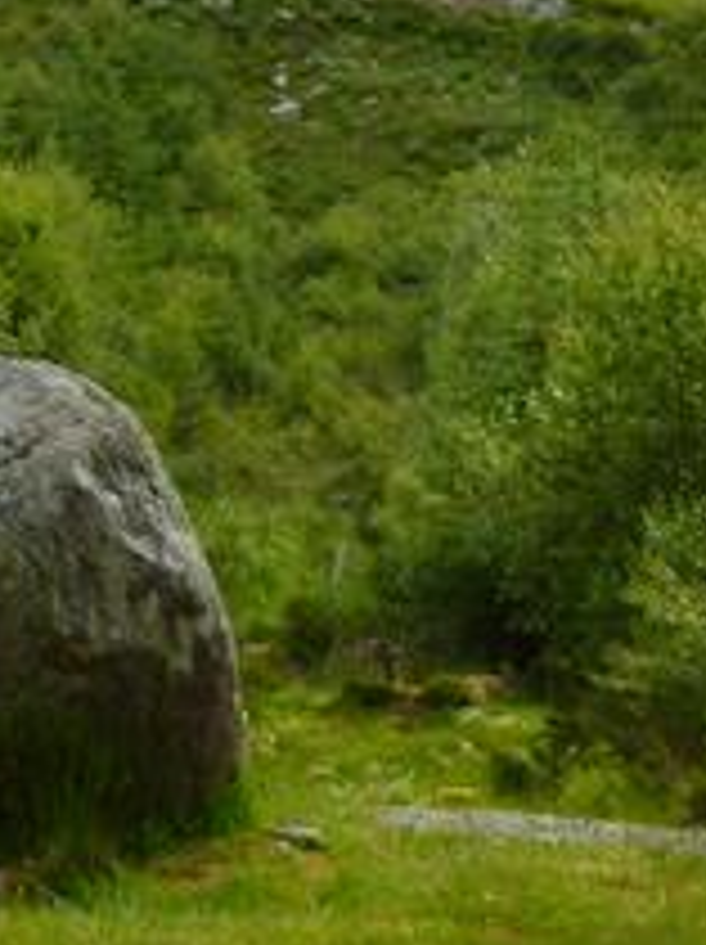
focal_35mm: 172
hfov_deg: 8.3
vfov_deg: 11.2
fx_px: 4687
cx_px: -486
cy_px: -297
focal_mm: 8.4
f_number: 3.8
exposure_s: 1/400
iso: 100
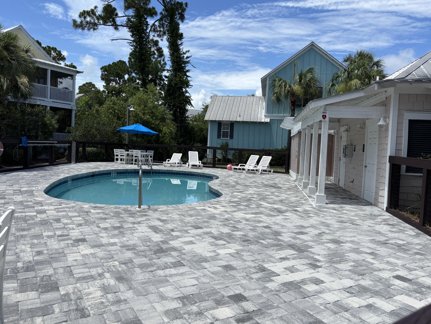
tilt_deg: -3.0
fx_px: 336
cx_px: 210
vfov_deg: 51.4
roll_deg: -2.9
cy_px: 158
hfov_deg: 65.3
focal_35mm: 27
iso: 50
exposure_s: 1/4255
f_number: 1.6
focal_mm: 5.96
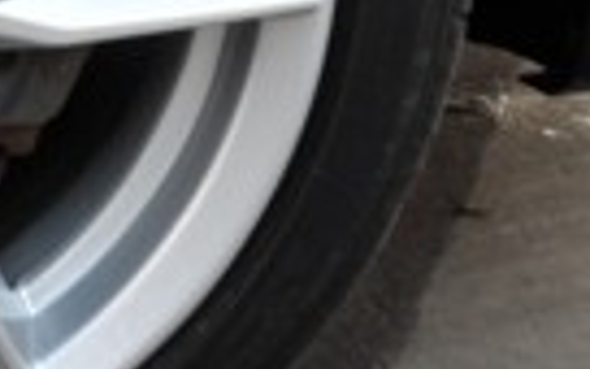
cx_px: -295
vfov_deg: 10.7
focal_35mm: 120
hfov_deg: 15.9
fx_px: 1930
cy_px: -87
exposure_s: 1/45
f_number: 3.5
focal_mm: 6.5
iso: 80
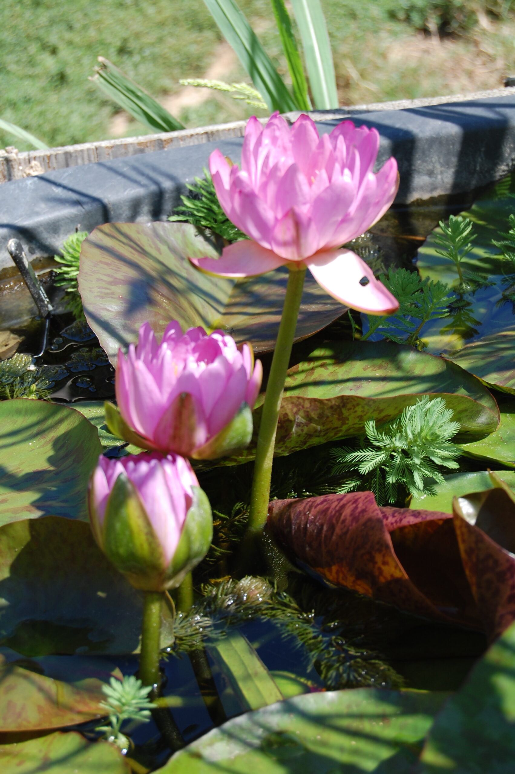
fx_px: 1774
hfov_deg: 16.5
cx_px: 258
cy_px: 387
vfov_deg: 24.6
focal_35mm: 82
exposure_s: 1/160
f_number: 8
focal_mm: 55
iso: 200
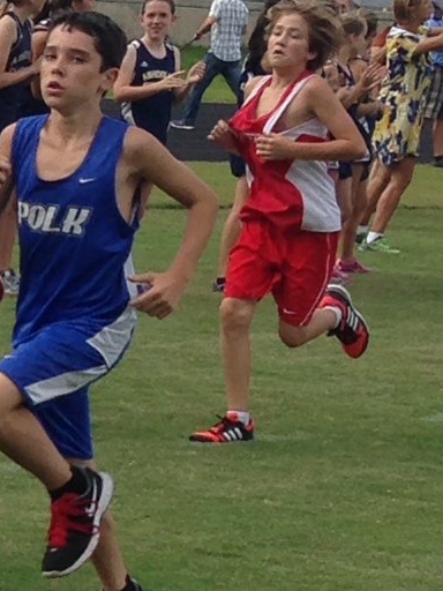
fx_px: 648
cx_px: 194
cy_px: 274
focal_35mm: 38
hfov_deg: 37.7
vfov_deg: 48.9
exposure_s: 1/753
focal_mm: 4.12
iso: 50
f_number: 2.4
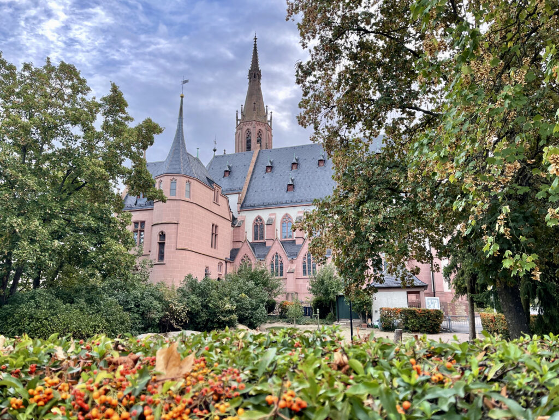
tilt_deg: +14.5
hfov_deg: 69.4
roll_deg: -0.4
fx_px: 404
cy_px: 210
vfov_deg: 54.9
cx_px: 280
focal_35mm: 25
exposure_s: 1/121
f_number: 1.6
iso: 40
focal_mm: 5.1
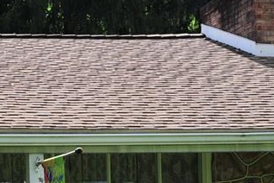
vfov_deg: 8.5
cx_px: 37
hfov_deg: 13.0
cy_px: 303
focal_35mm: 157
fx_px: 1195
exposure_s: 1/250
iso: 200
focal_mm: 46
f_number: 8
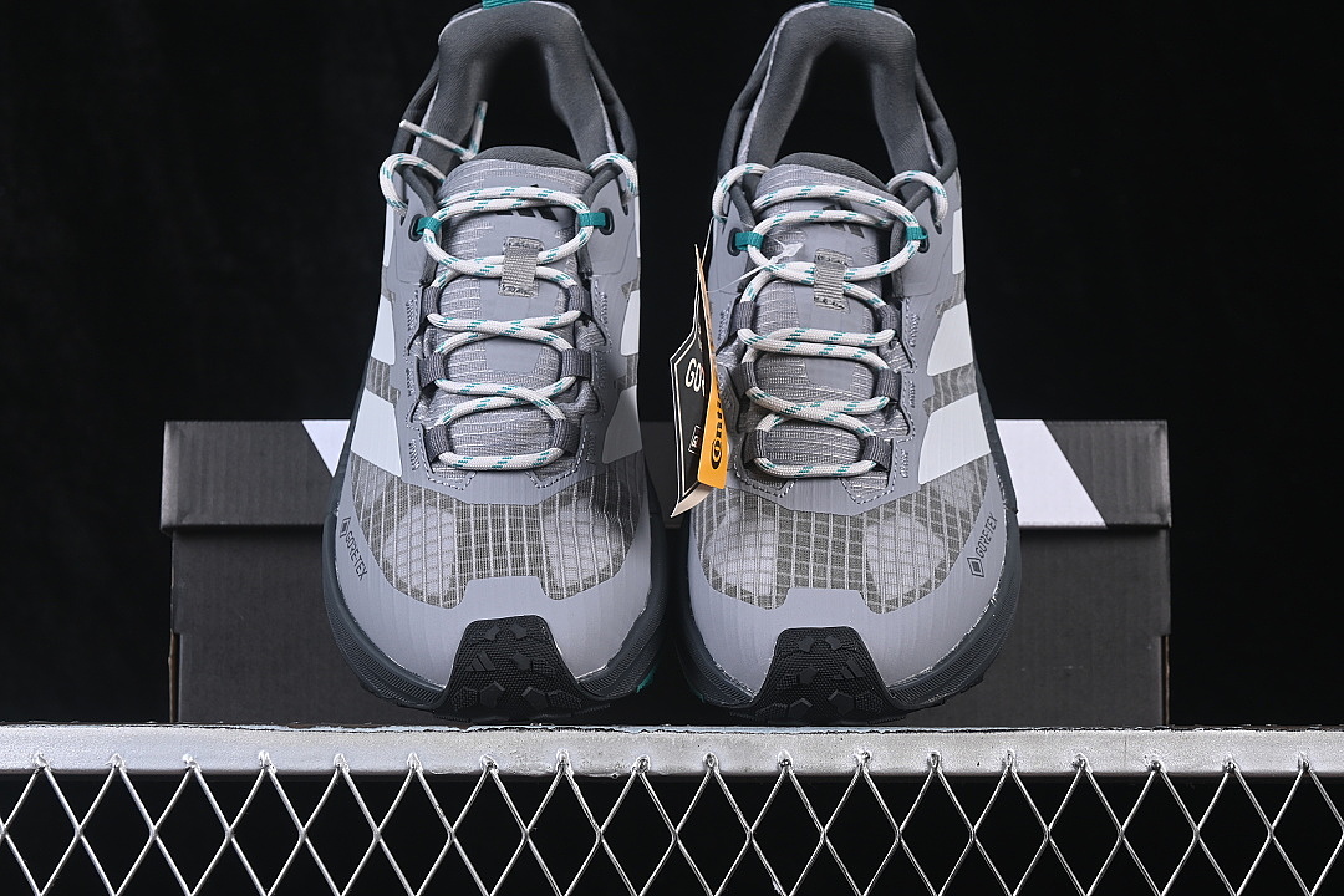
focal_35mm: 75
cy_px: 448
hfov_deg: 27.0
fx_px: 2800
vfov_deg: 18.2
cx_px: 672
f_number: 7.1
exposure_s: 1/60
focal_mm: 50
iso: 160
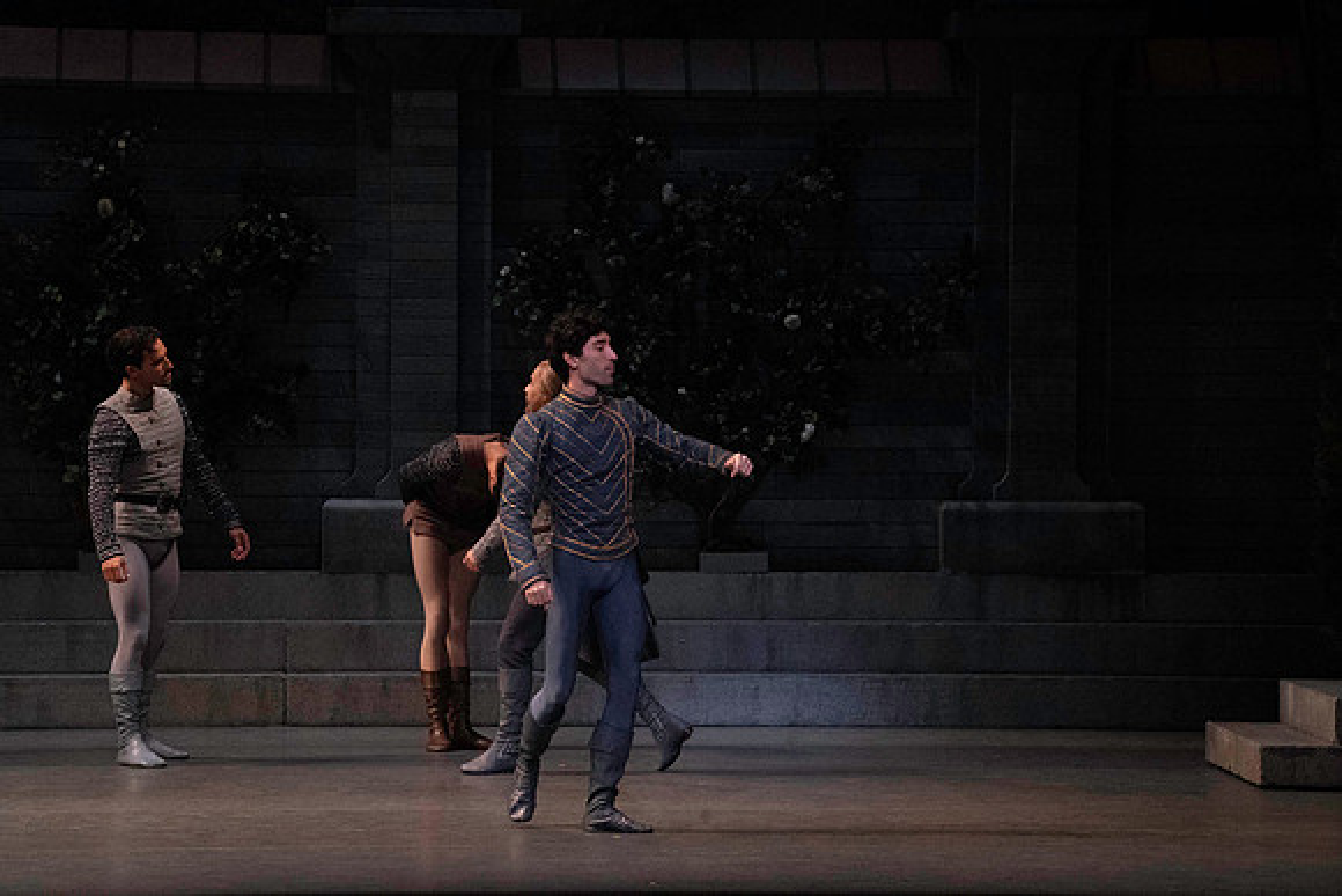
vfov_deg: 7.5
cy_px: 448
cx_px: 671
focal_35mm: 184
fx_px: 6860
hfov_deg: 11.2
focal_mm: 184
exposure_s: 1/400
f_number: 11
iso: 16000
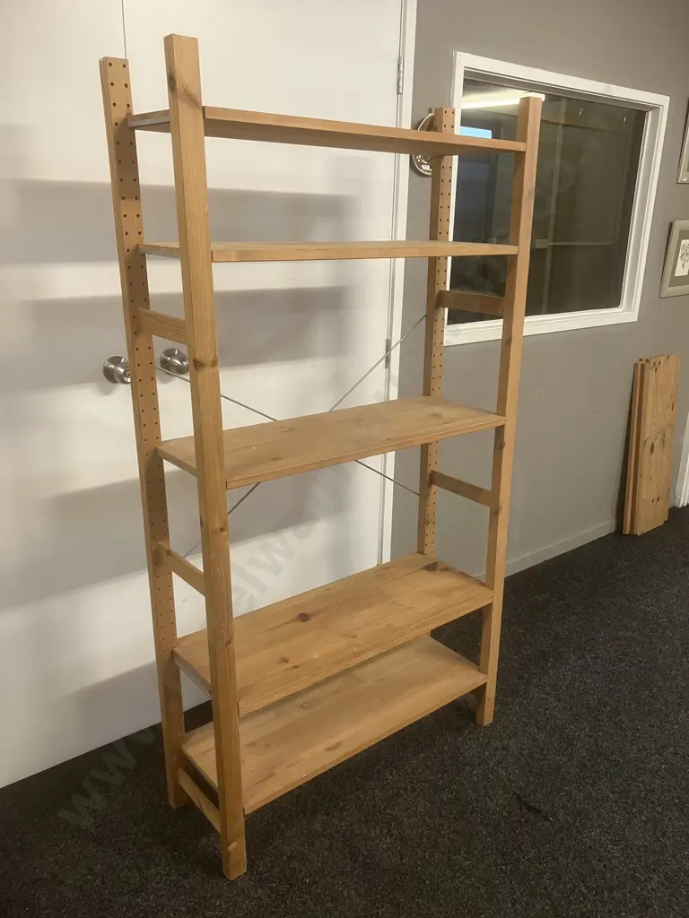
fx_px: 743
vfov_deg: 63.4
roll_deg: -1.1
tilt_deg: -16.2
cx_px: 344
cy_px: 459
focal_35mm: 28
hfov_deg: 49.7
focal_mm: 3.99
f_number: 1.8
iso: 200
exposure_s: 1/50
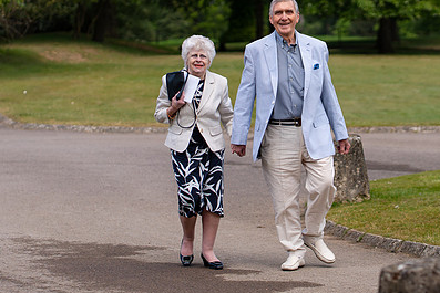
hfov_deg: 13.2
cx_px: 298
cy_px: 141
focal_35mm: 155
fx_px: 1895
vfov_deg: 8.9
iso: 100
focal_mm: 85
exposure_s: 1/5000
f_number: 2.5
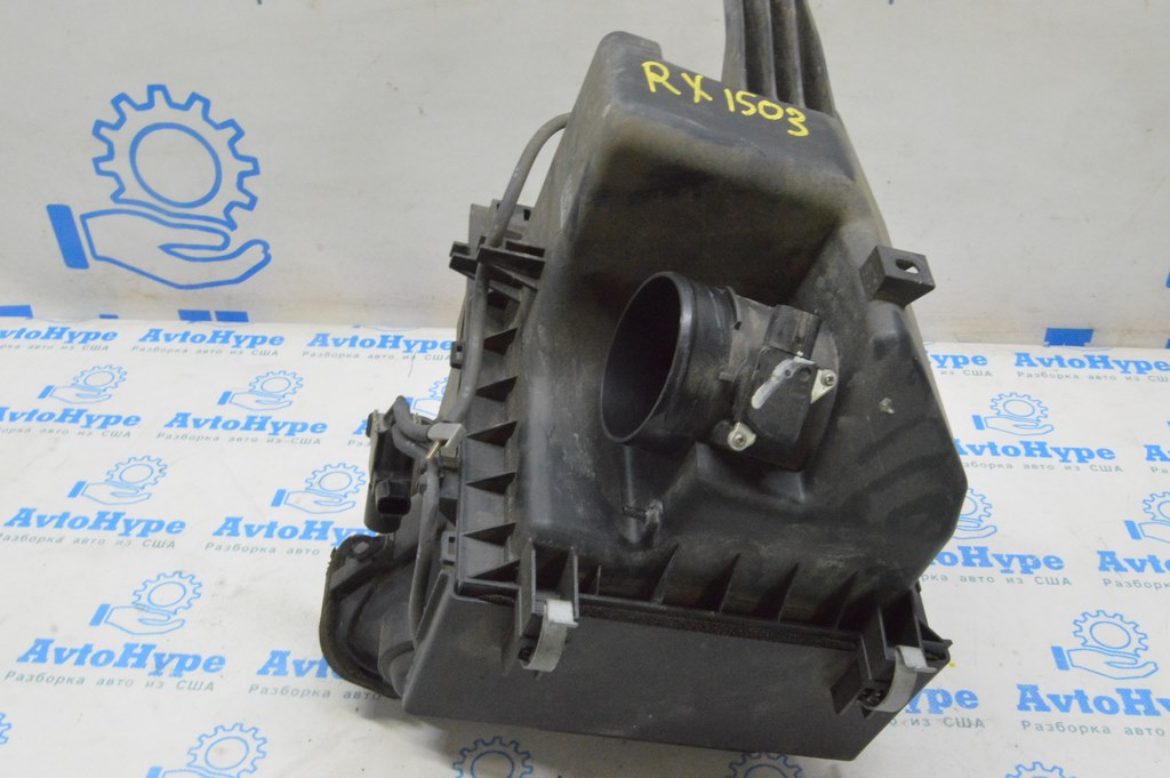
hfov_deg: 53.2
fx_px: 1169
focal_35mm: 36
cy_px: 389
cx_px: 585
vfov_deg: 36.8
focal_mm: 24
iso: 6400
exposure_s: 1/15
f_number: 20
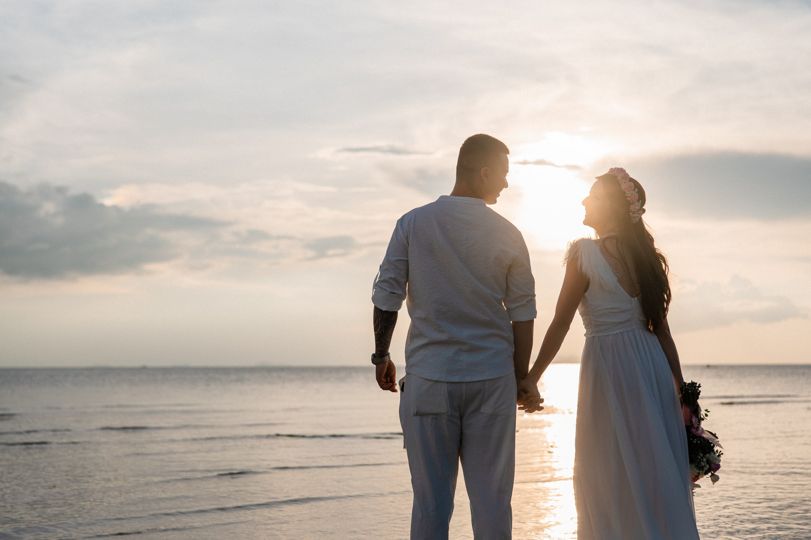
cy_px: 270
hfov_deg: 39.5
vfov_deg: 26.9
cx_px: 406
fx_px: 1130
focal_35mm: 50
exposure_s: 1/3200
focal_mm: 50
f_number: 2.8
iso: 200
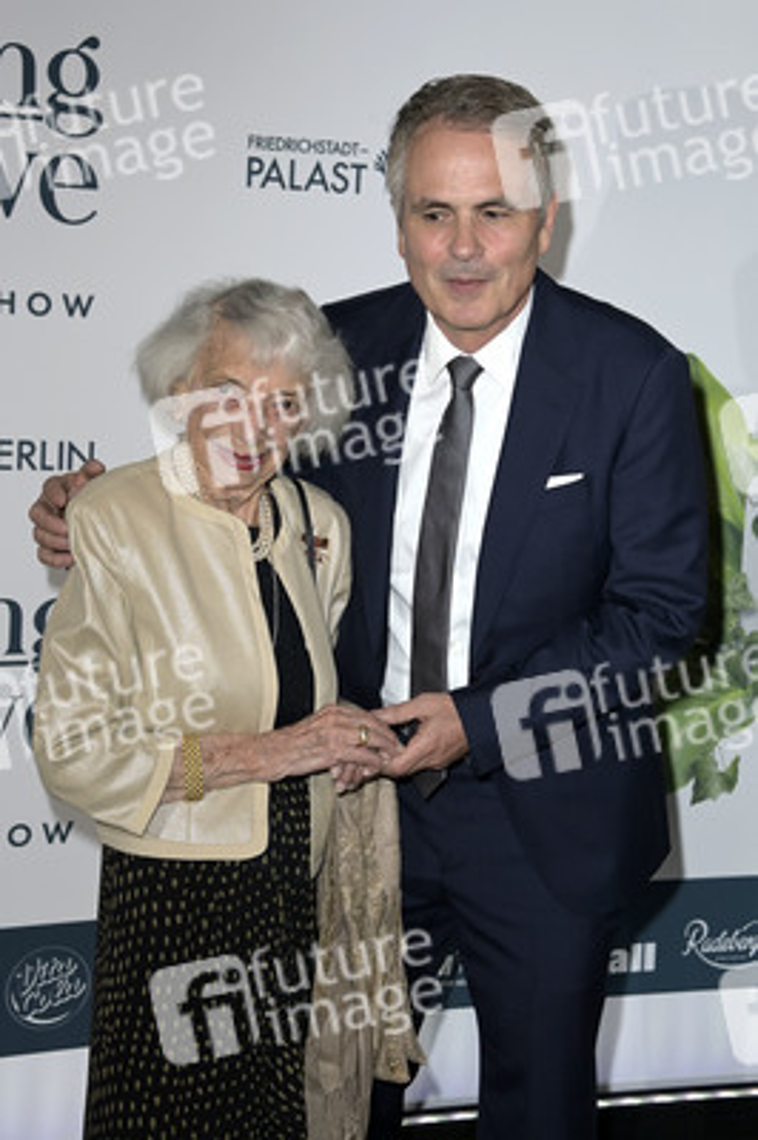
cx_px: 379
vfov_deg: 28.9
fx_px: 2214
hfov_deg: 19.4
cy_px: 570
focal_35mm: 70
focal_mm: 70
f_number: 5.6
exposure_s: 1/250
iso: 640
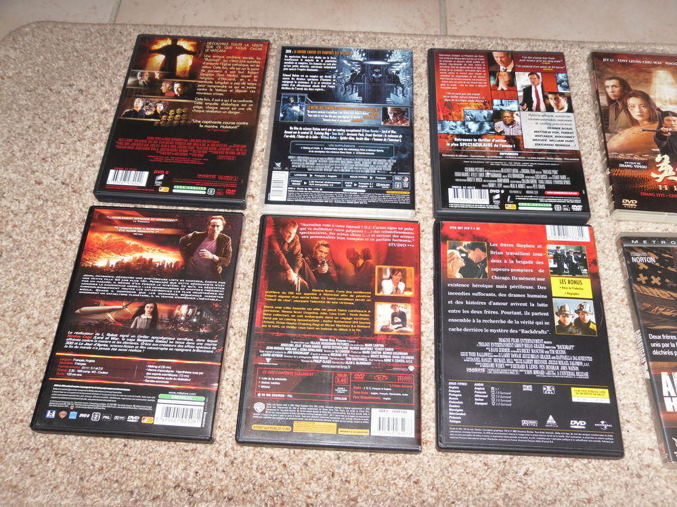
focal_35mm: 35
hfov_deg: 52.6
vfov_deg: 40.7
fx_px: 685
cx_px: 338
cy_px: 254
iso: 80
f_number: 3.5
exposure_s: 1/45
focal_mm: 6.3
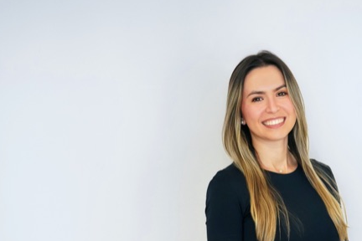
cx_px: 271
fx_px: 744
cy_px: 146
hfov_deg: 27.0
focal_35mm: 74
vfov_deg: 18.4
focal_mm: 40
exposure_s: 1/250
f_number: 5.6
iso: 4000
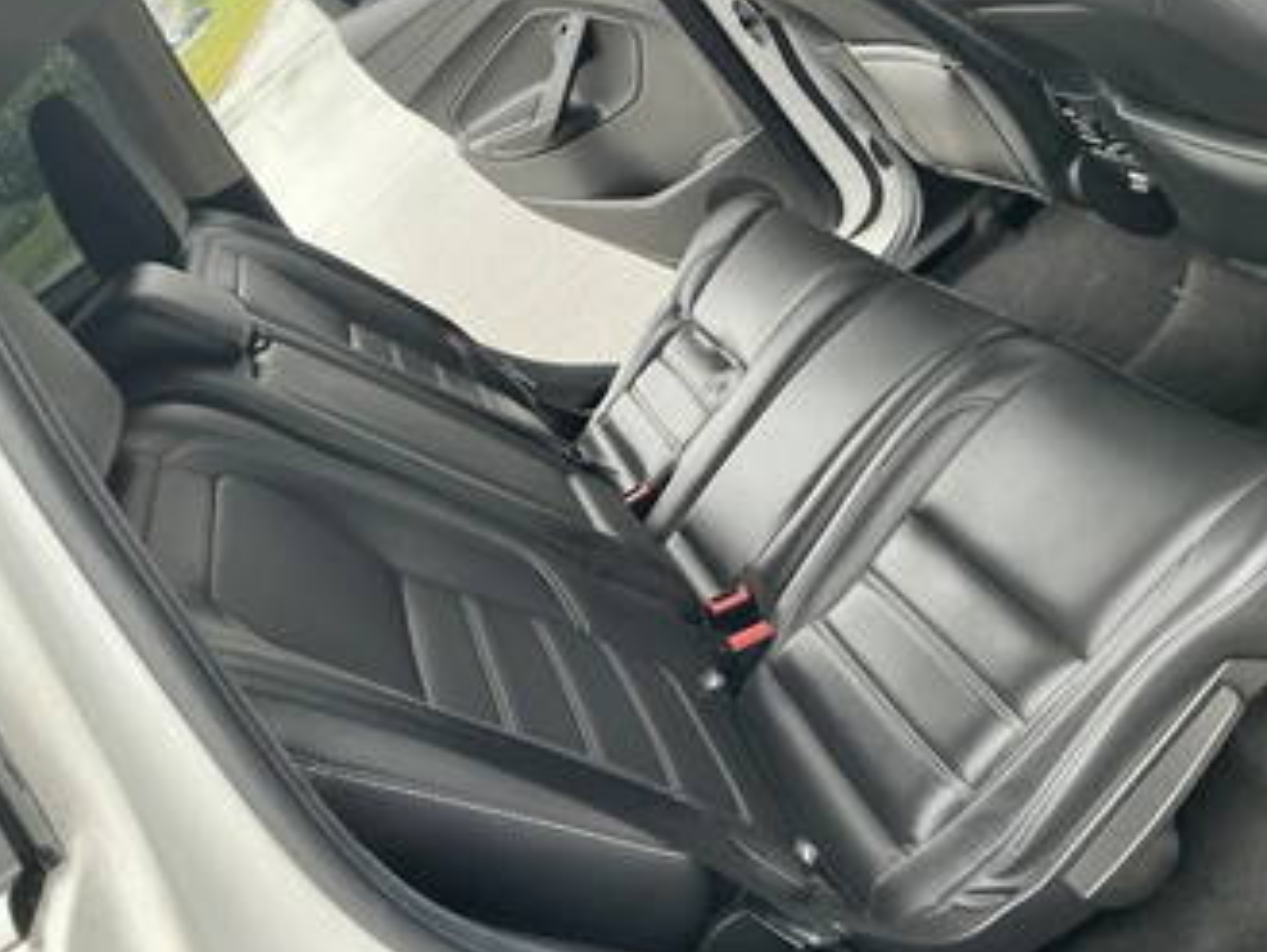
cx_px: 685
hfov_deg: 53.9
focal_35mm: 34
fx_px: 1245
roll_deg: +43.7
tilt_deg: -25.6
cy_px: 432
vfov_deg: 41.8
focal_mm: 3
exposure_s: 1/63
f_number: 1.8
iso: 64
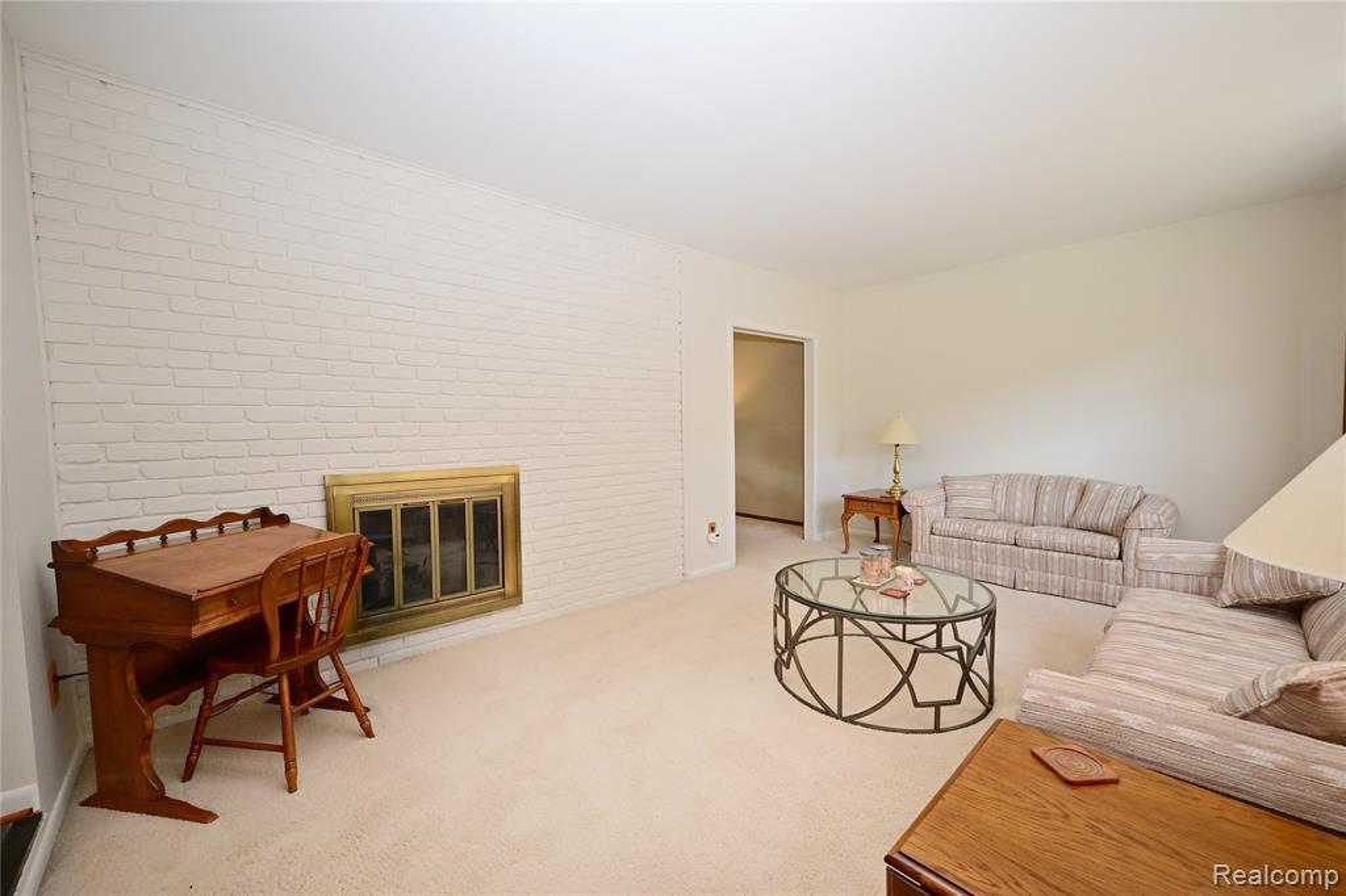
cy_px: 448
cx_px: 673
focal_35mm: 14
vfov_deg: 81.2
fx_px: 523
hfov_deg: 104.3
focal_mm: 14
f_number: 9
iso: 1250
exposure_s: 1/60
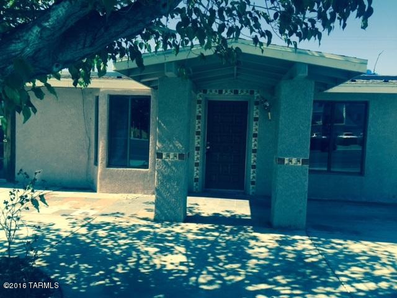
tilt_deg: -3.5
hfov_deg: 61.7
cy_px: 149
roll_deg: -2.4
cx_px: 198
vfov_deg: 48.2
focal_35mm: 29
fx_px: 333
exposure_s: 1/1041
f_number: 2.2
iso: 32
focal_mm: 4.15
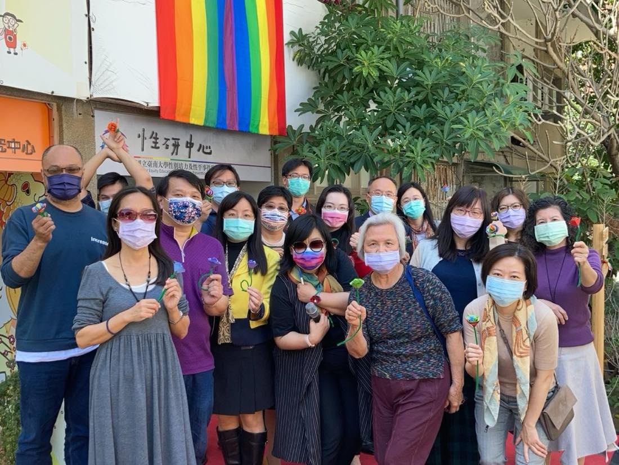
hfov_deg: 63.4
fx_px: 501
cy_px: 232
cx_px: 310
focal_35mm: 28
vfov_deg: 49.7
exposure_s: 1/152
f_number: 1.8
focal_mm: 3.99
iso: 20
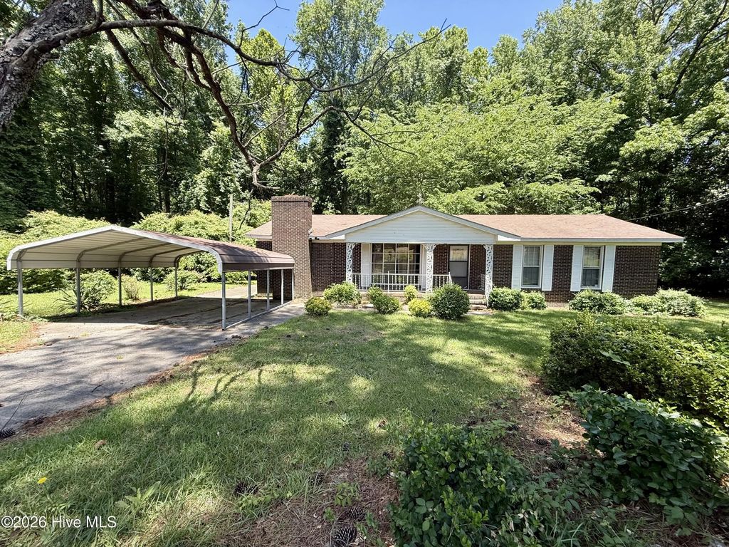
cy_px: 274
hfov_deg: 102.1
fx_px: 295
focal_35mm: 14
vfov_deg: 85.7
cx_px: 364
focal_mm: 2.22
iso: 50
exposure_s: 1/340
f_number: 2.2
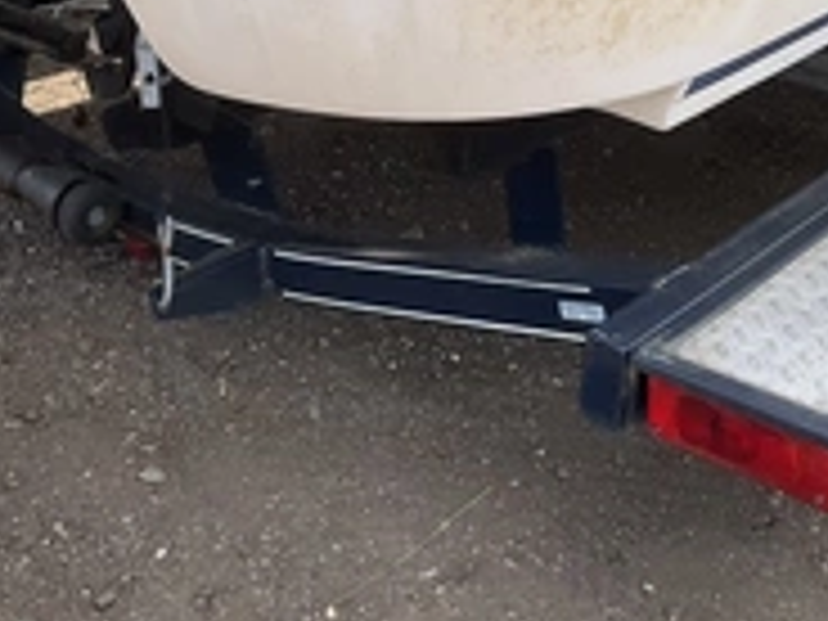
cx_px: 414
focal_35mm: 63
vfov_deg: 23.2
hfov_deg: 30.7
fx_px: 1507
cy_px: 198
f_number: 1.8
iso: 25
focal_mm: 3
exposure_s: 1/606
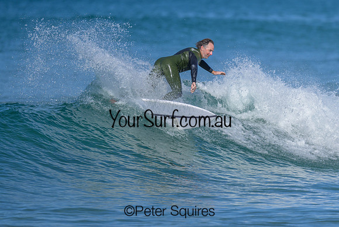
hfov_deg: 1.9
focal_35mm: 1093
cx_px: 221
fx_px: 10294
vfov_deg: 1.3
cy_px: 91
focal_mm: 800
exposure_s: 1/2000
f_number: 6.3
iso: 220
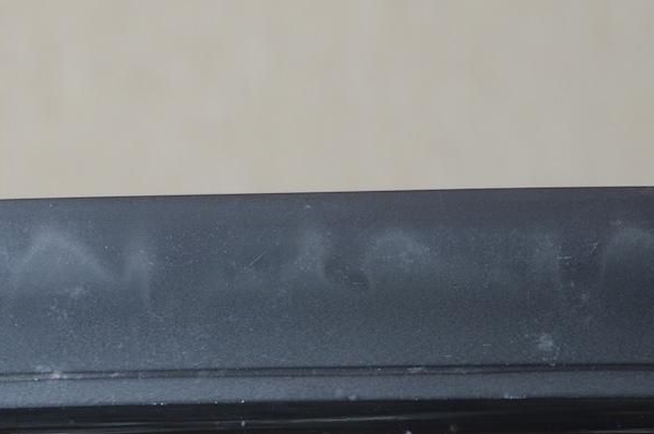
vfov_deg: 4.1
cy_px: 248
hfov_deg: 6.1
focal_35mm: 337
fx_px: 6117
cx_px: 266
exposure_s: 1/1.6
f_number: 11
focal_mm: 95
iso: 400
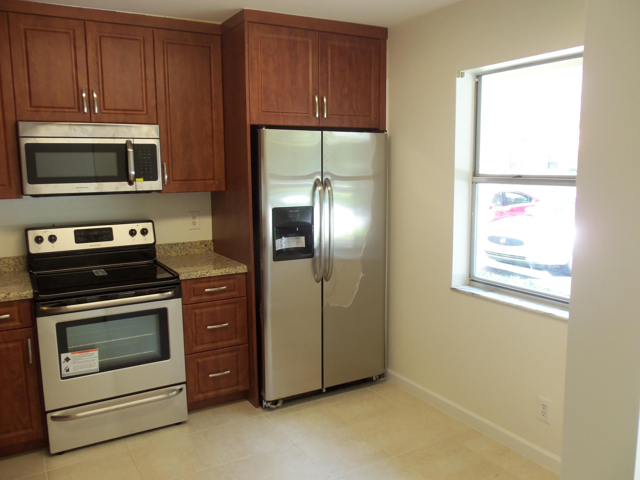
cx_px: 320
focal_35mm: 29
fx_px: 536
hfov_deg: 61.7
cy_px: 240
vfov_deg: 48.2
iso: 80
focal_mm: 5.2
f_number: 3.4
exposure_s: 1/30
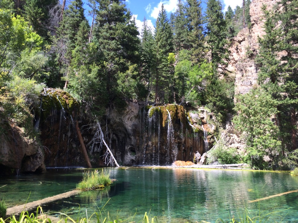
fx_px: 250
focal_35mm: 29
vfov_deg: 48.2
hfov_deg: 61.7
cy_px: 112
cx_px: 149
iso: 32
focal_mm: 4.15
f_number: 2.2
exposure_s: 1/578
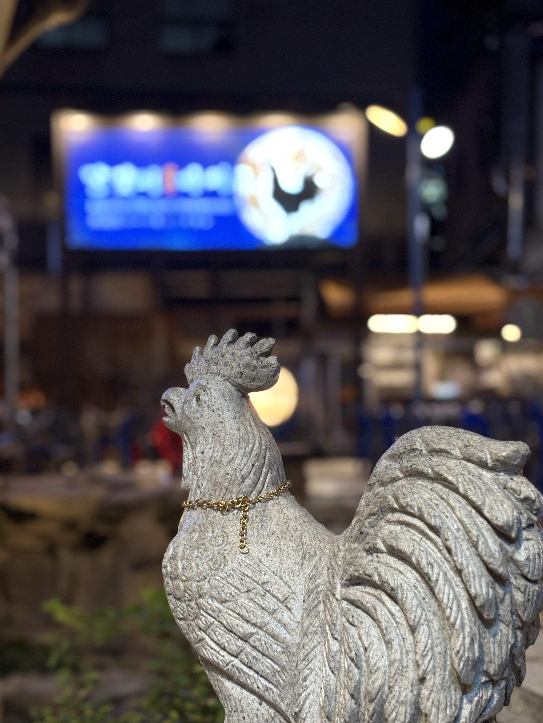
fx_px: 1318
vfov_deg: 30.7
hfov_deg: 23.3
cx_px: 259
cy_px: 422
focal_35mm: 63
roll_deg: +0.8
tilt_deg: +0.2
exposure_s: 1/40
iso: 160
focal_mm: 5.96
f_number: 1.6
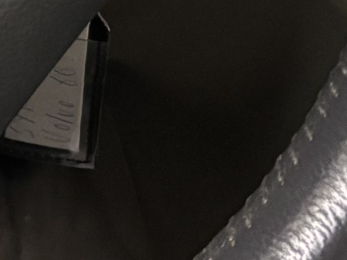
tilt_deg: -25.6
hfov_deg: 10.4
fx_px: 1764
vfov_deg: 8.0
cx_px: -331
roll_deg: -2.0
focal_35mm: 176
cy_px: -284
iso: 400
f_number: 1.6
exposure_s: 1/41
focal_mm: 5.96
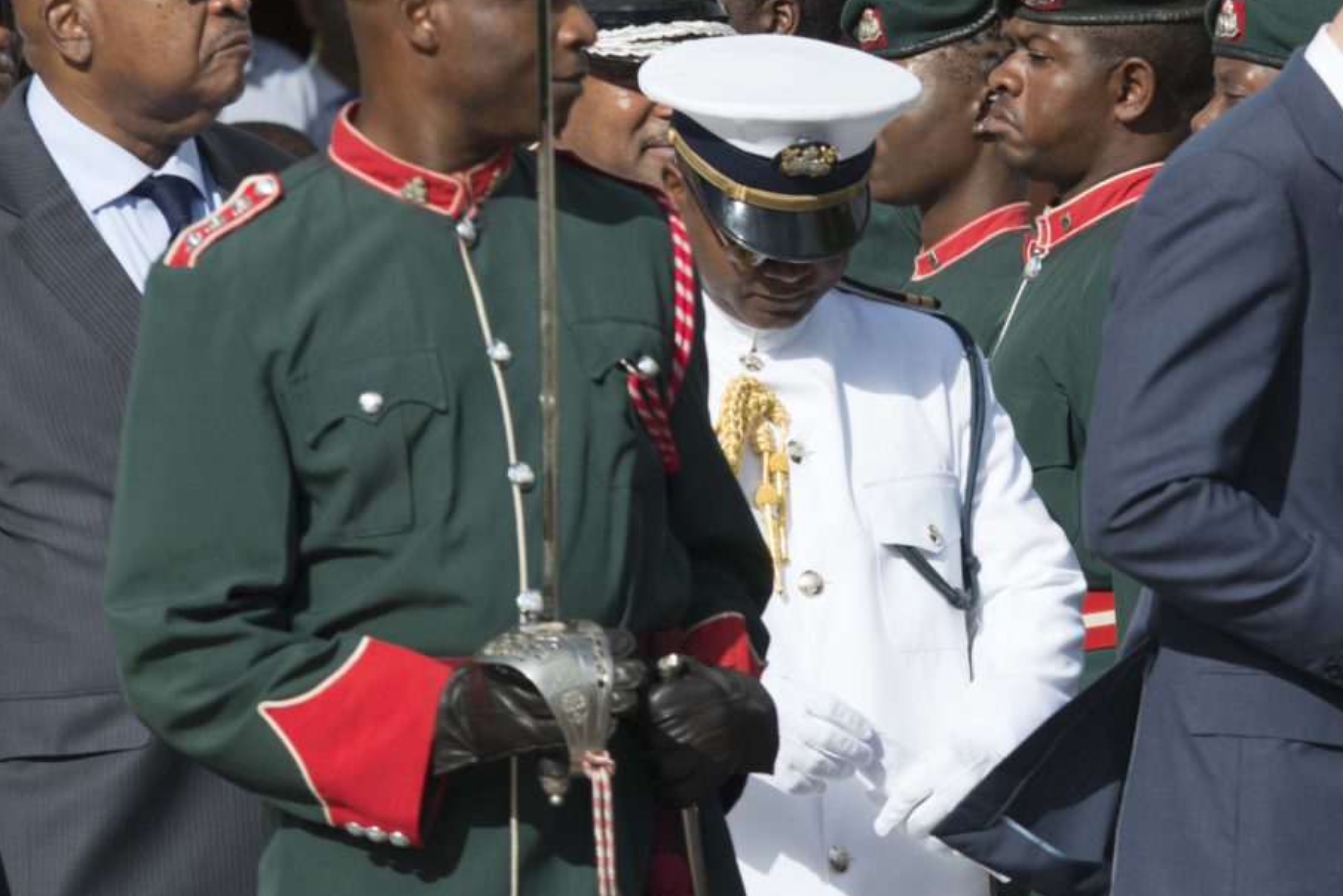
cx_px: 1376
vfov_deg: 2.0
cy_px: 285
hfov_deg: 3.0
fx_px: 25370
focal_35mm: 680
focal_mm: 240
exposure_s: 1/400
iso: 100
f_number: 10
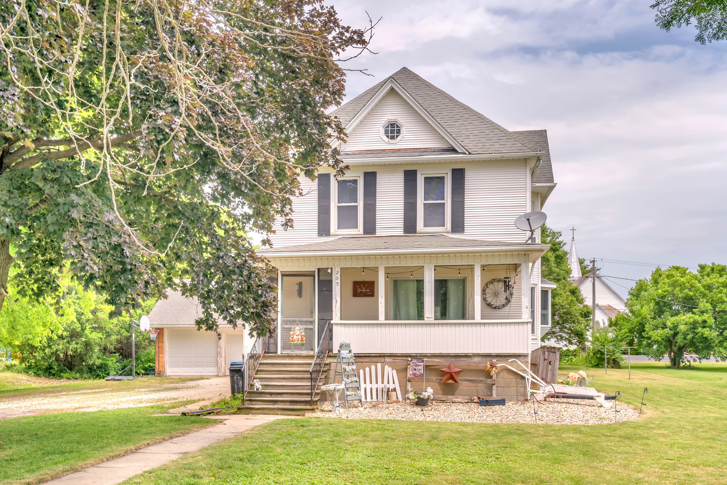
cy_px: 242
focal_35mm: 34
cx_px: 364
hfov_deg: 55.8
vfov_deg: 38.9
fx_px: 687
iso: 160
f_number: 9
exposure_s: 1/100
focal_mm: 34
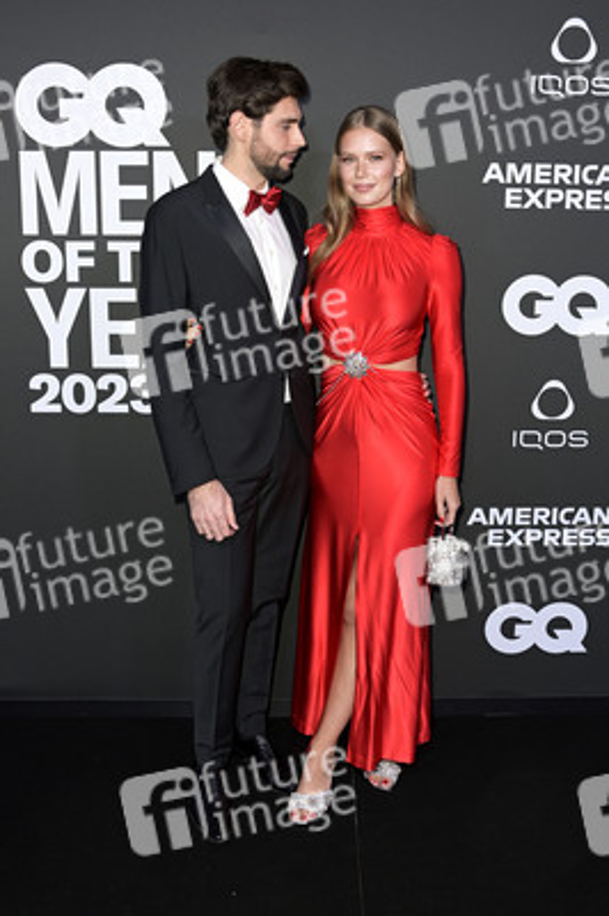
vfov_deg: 58.8
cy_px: 458
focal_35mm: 32
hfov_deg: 41.0
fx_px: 813
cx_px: 304
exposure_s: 1/200
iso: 1000
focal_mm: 32
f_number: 5.6
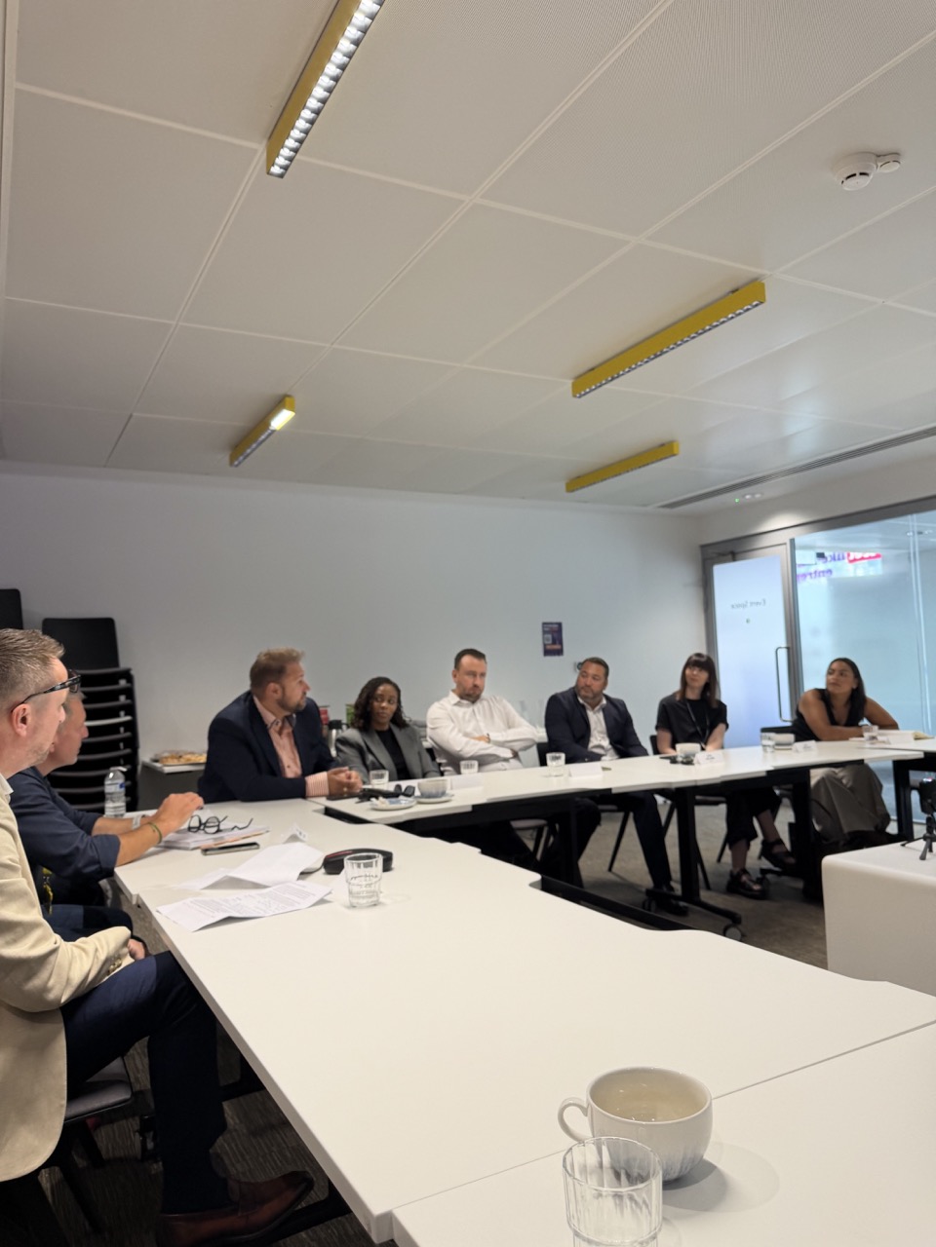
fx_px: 865
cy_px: 624
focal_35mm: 24
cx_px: 468
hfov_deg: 56.8
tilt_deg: +2.2
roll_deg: +3.0
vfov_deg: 71.6
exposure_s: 1/120
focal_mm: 6.76
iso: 50
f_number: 1.78
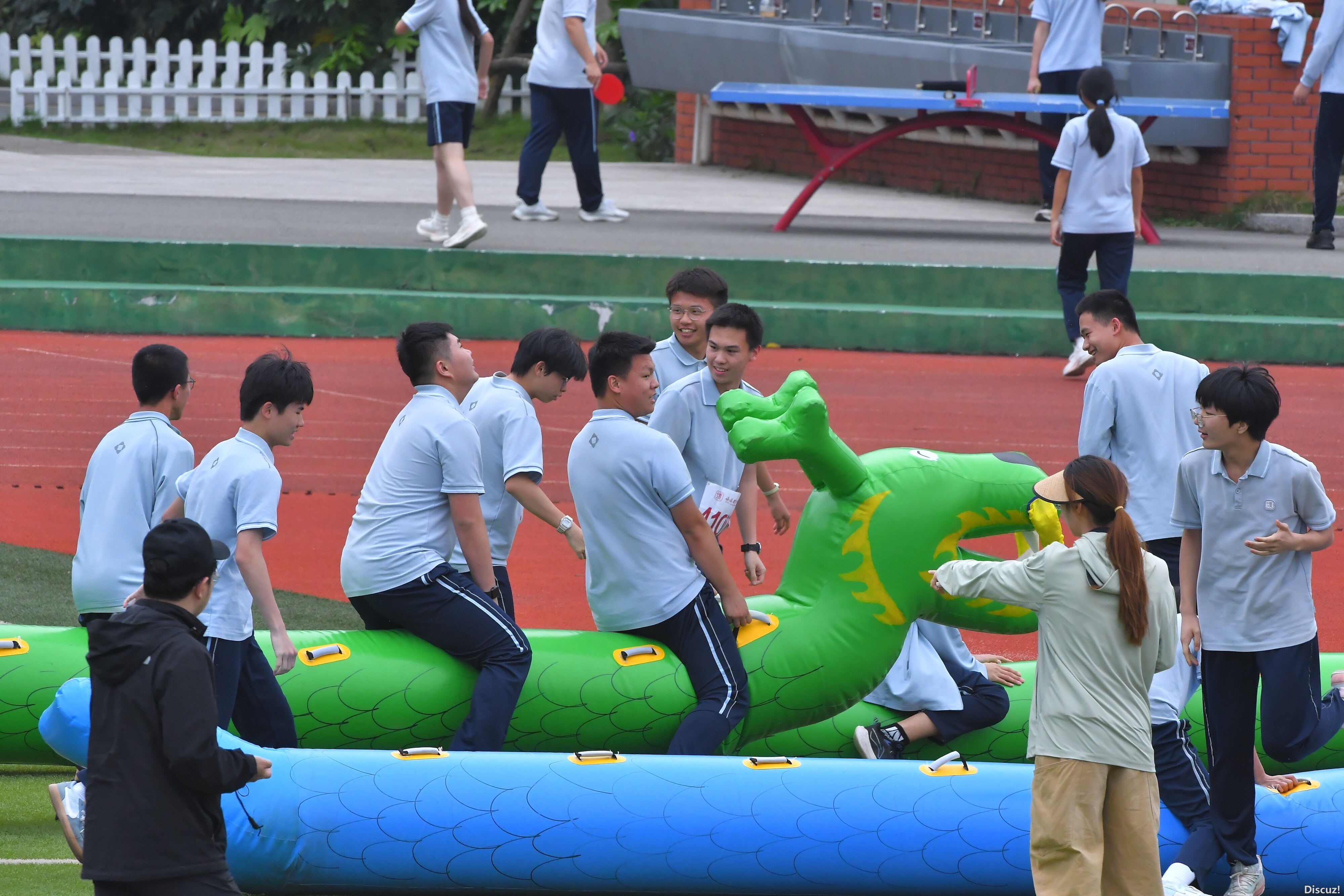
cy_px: 448
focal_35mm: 525
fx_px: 19599
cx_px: 672
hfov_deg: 3.9
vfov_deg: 2.6
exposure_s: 1/800
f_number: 14
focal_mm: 350
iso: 1000
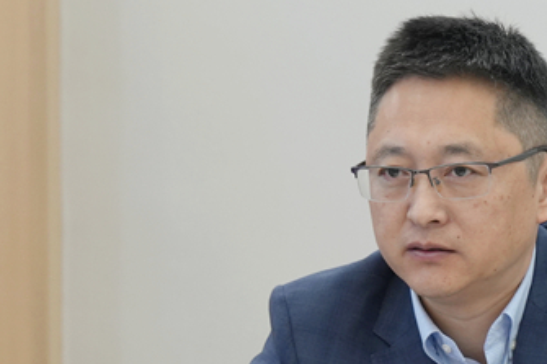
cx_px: 464
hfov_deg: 12.2
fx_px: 2536
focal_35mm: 167
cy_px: 317
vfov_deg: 8.2
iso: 1000
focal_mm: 70
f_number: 4
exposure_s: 1/160
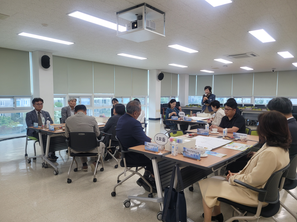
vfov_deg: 53.1
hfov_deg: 67.3
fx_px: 223
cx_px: 148
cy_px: 111
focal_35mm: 26
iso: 100
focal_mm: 5.4
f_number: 1.8
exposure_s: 1/120
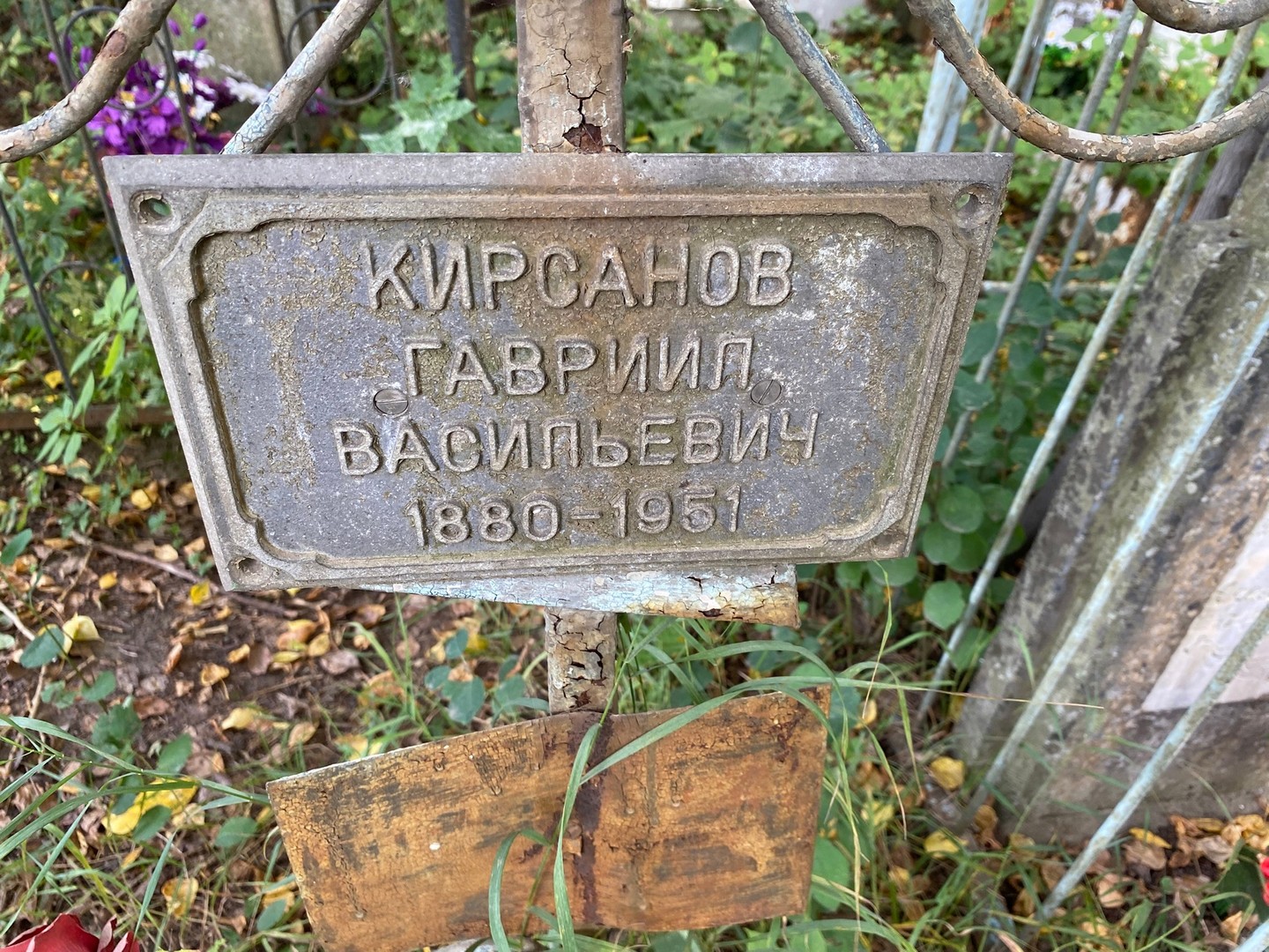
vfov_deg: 53.1
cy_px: 476
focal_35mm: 26
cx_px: 634
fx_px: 953
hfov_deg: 67.3
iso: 64
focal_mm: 4.25
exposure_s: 1/121
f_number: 1.8
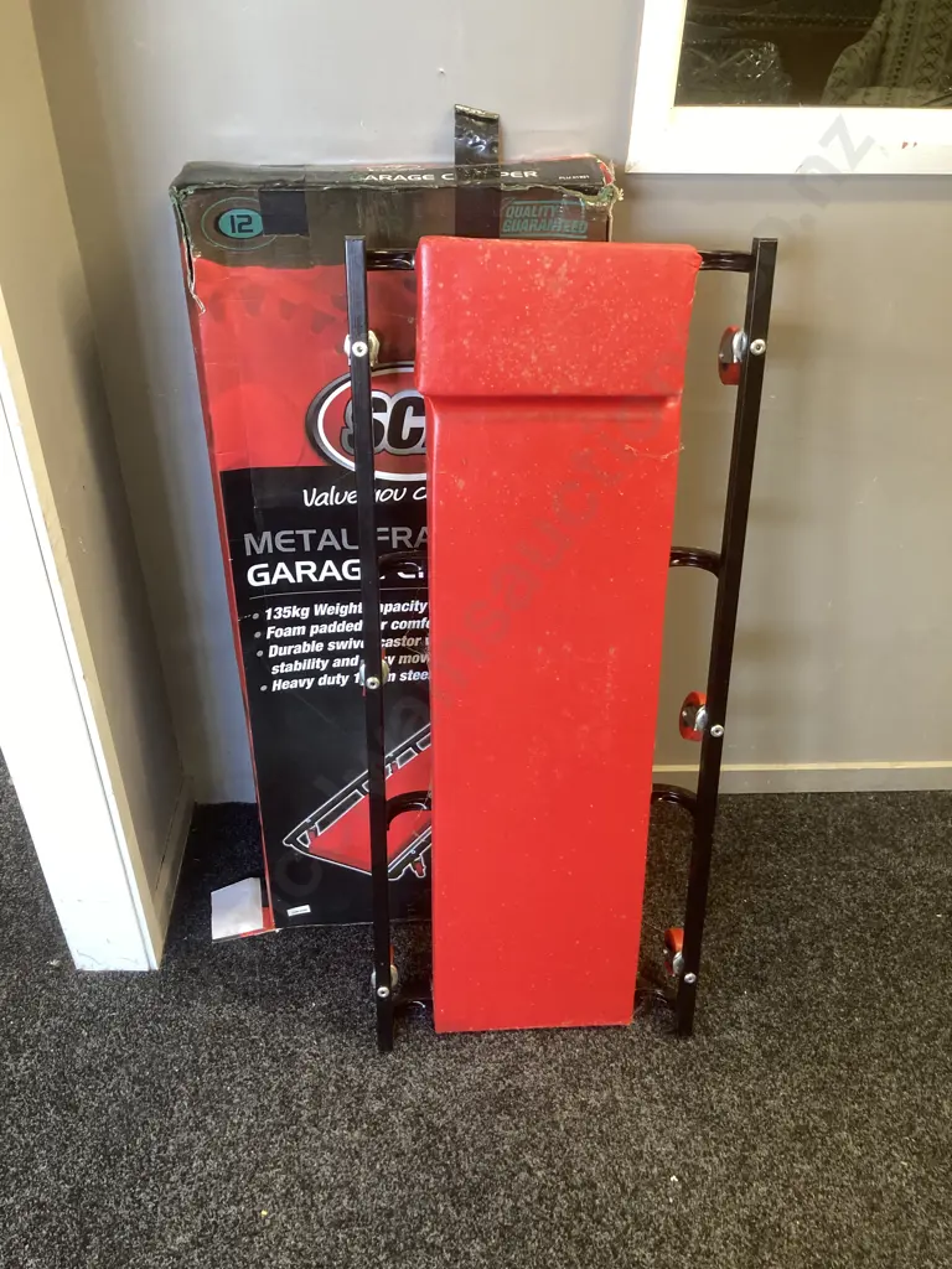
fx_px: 1027
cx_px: 476
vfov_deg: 63.4
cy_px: 634
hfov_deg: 49.7
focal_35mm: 28
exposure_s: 1/50
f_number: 1.8
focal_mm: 3.99
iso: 200
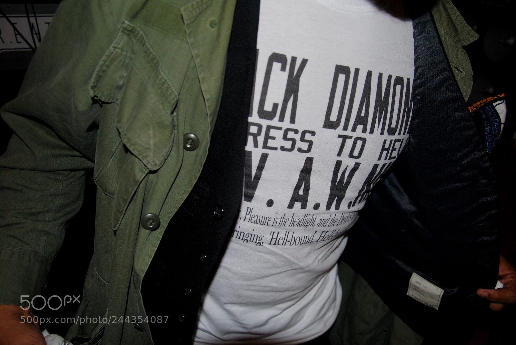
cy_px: 172
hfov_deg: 59.4
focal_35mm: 32
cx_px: 258
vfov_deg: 41.8
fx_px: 452
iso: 200
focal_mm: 21
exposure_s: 1/60
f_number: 3.8
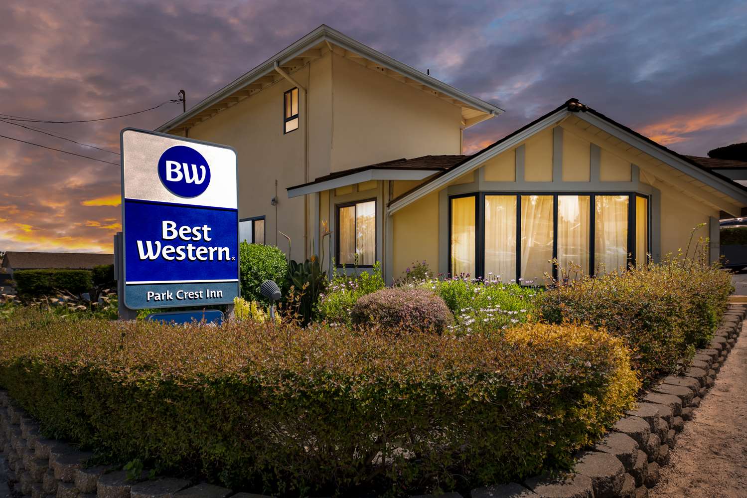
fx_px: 436
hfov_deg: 81.2
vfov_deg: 59.5
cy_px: 249
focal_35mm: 21
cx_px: 374
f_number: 9
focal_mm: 21
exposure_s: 1/1000
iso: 500
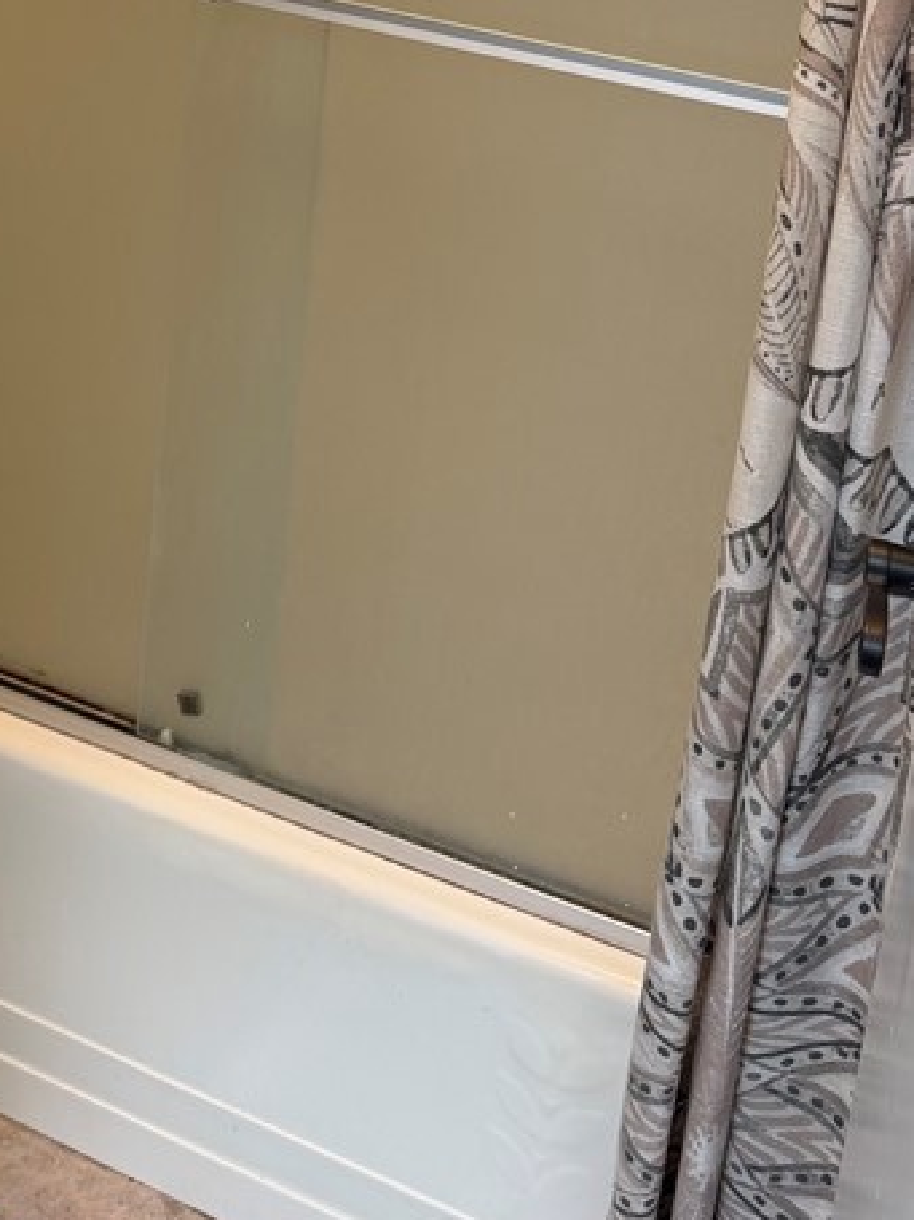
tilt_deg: -14.5
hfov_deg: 26.8
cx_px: 281
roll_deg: -5.4
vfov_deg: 32.6
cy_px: -3
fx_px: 1902
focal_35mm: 54
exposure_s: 1/60
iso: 160
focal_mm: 6.76
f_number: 1.78
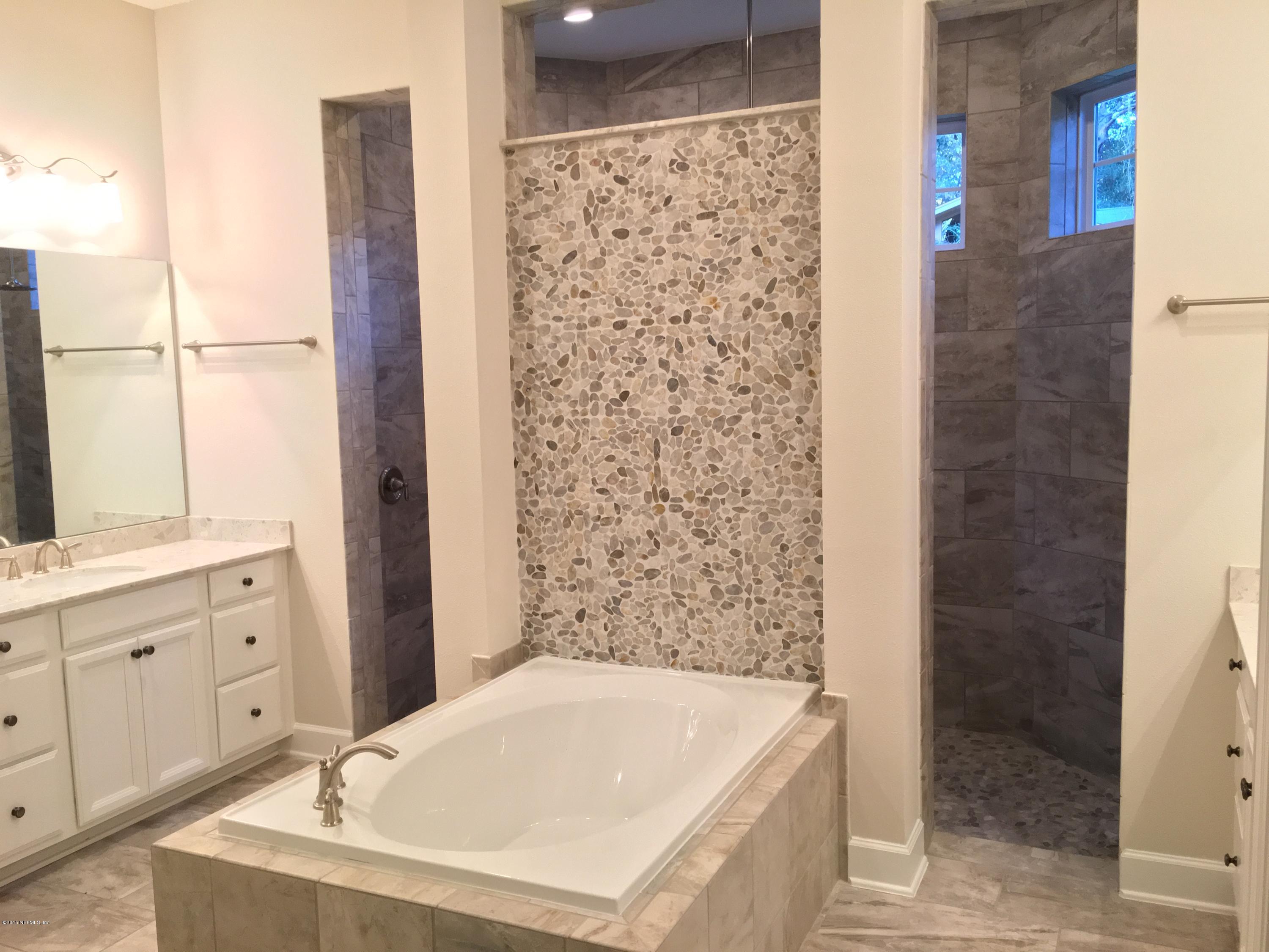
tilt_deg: -4.8
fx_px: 1063
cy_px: 476
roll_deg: +0.8
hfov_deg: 61.7
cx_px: 634
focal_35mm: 29
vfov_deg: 48.2
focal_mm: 4.15
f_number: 2.2
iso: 160
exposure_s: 1/30
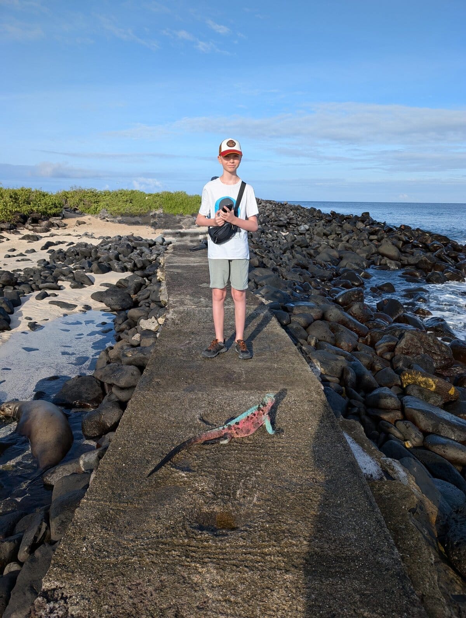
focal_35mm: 24
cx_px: 233
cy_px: 309
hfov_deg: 57.0
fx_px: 430
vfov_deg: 71.5
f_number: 1.68
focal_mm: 6.9
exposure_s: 1/1058
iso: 20
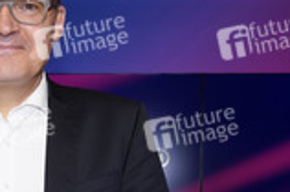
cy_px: 176
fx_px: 668
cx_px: 32
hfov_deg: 23.9
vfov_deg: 16.2
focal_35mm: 83
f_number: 5
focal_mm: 29
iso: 1600
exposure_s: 1/160
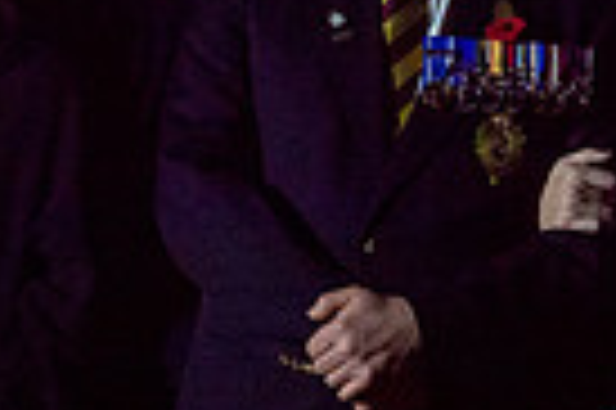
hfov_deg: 3.6
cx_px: 1039
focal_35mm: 572
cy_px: 155
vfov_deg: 2.4
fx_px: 9776
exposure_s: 1/100
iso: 6400
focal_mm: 135
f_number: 2.8
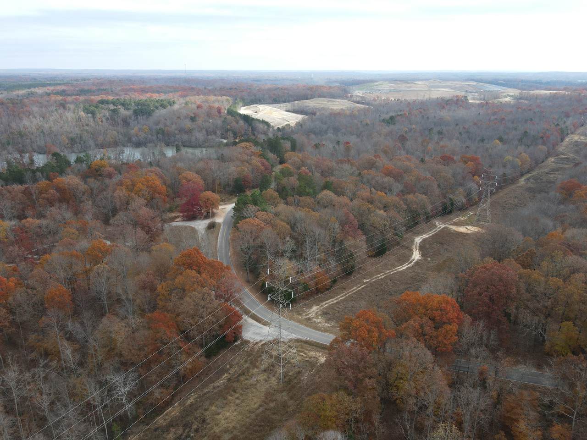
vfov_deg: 56.8
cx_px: 294
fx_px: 407
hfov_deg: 71.6
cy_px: 220
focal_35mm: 24
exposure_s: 1/200
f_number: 2.8
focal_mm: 4.5
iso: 100
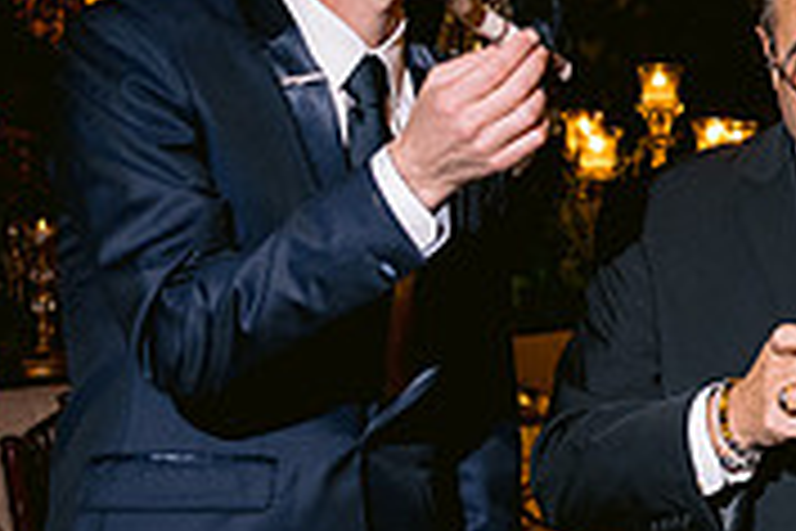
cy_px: 210
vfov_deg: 13.3
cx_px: 1276
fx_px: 2277
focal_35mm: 103
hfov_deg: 17.4
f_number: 2.8
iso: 800
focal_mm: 28
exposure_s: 1/80
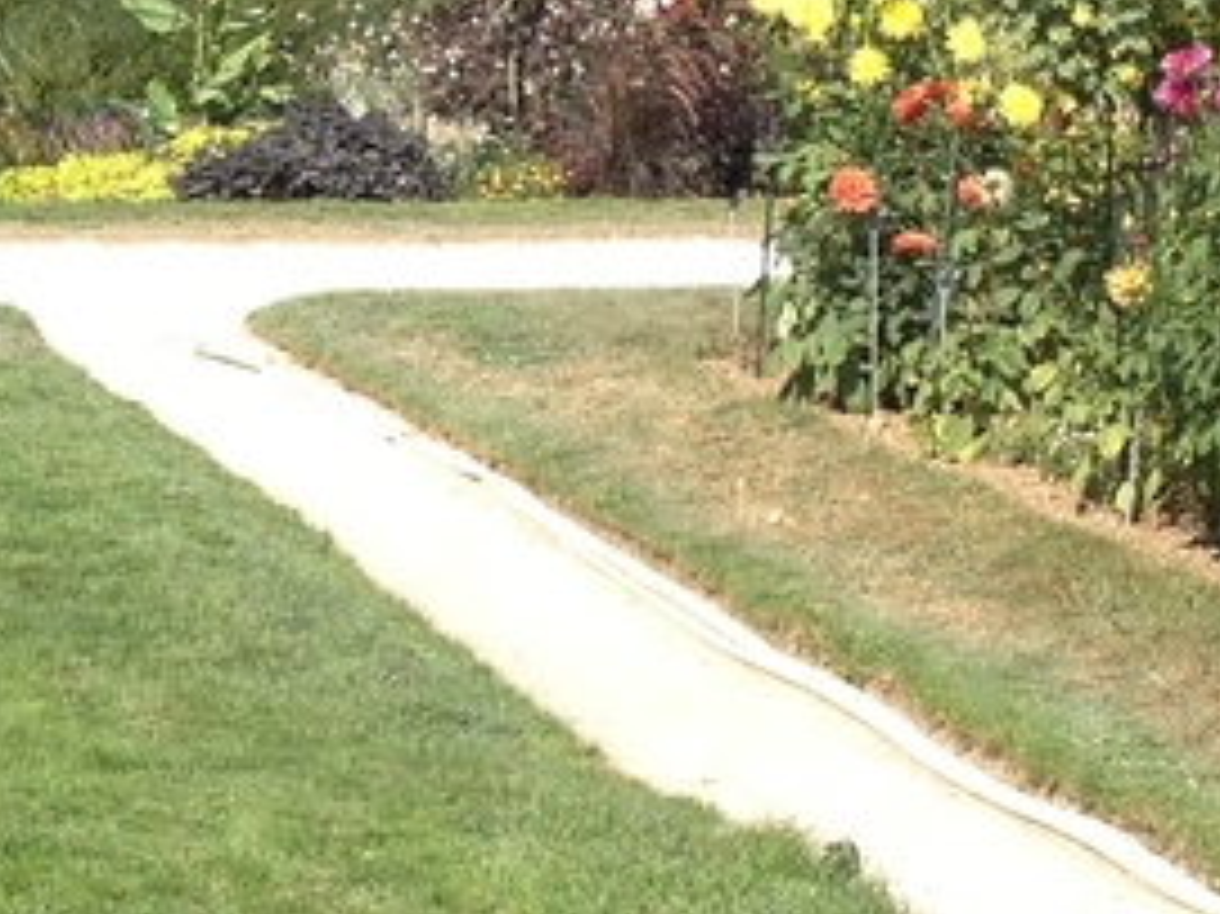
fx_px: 5460
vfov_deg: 9.6
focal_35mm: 155
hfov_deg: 12.4
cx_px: -279
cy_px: 279
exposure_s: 1/767
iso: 50
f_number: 2.4
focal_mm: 4.28
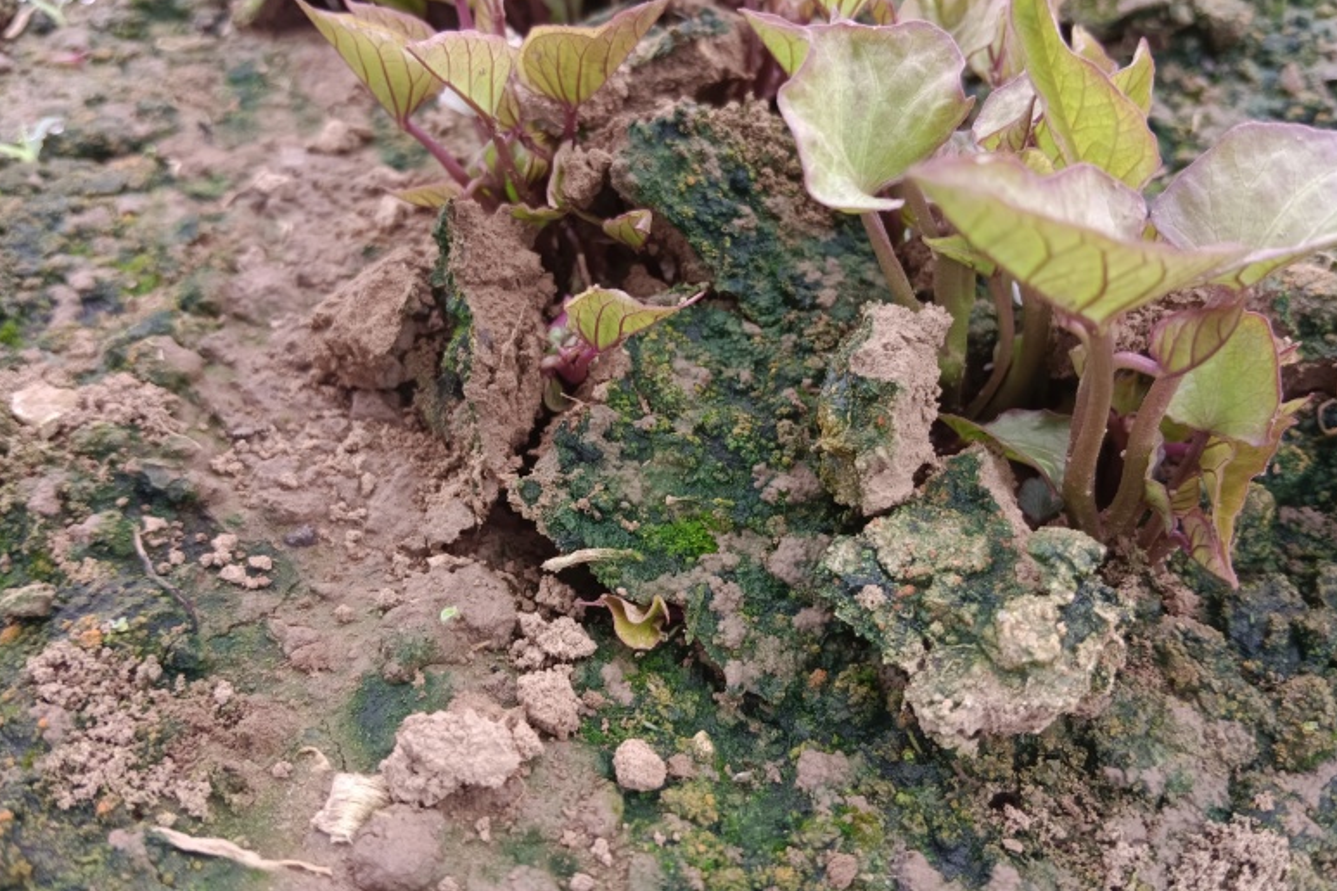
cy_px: 443
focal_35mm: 28
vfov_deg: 46.4
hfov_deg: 65.5
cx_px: 668
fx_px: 1040
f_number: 1.8
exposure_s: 1/100
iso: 186
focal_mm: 3.96
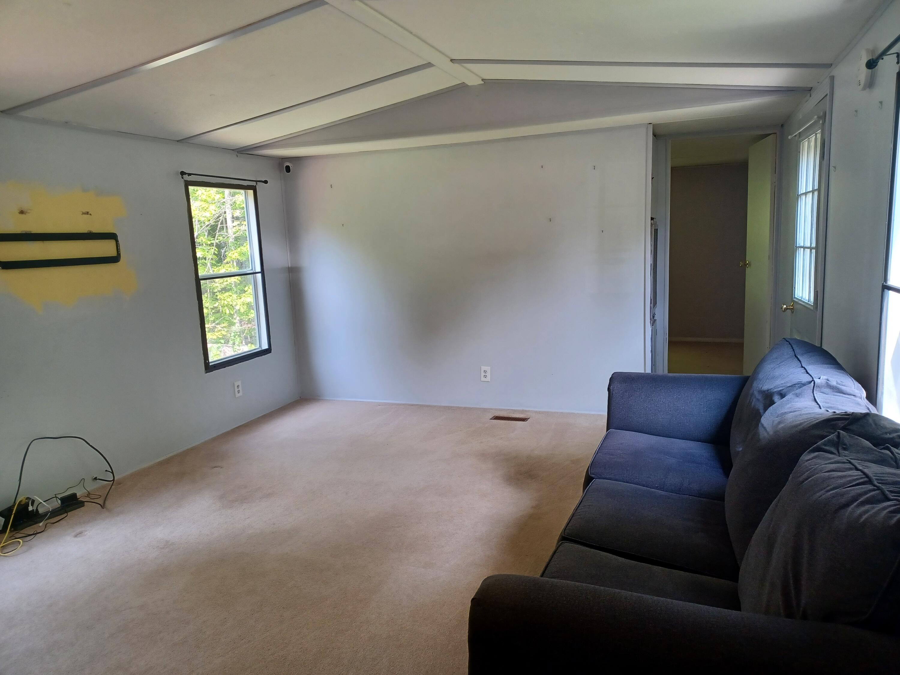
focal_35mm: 25
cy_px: 338
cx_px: 450
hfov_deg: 69.4
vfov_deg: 54.9
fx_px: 650
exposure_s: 1/60
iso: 200
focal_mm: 4.6
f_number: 1.8
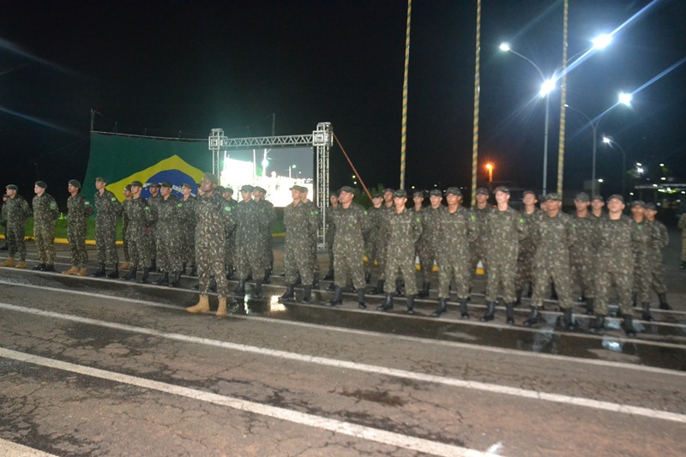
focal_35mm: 32
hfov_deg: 59.5
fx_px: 600
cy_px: 228
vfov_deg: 41.7
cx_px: 343
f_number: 3.8
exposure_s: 1/60
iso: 3200
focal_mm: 21
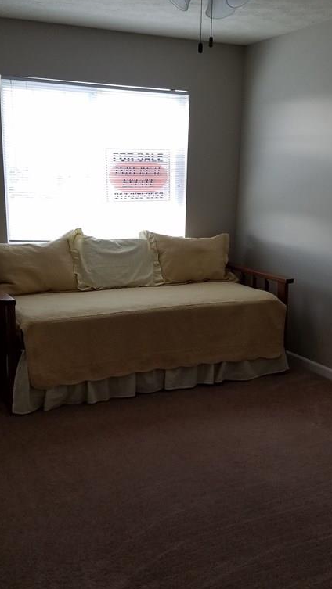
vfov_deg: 50.5
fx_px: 626
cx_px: 160
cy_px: 292
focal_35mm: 40
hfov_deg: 29.7
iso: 100
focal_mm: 4.25
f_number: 1.7
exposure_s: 1/60
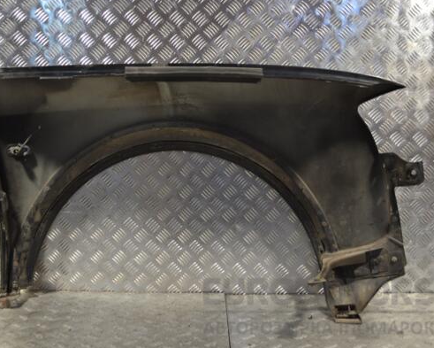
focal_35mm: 55
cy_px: 174
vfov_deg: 27.6
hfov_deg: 34.1
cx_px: 187
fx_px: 707
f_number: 4.8
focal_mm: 32
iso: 180
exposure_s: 1/30
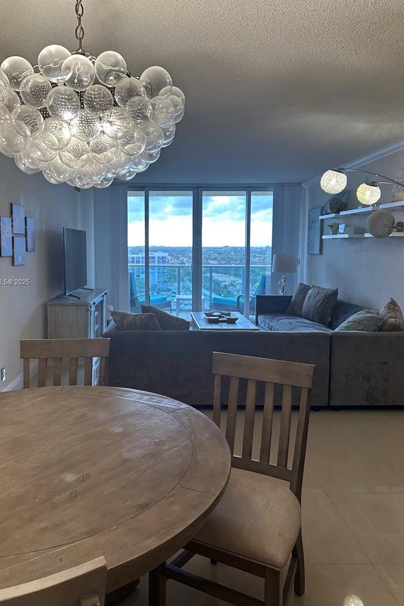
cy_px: 283
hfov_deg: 47.8
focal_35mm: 27
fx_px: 454
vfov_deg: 67.3
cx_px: 175
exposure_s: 1/120
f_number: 1.78
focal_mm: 6.86
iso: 160
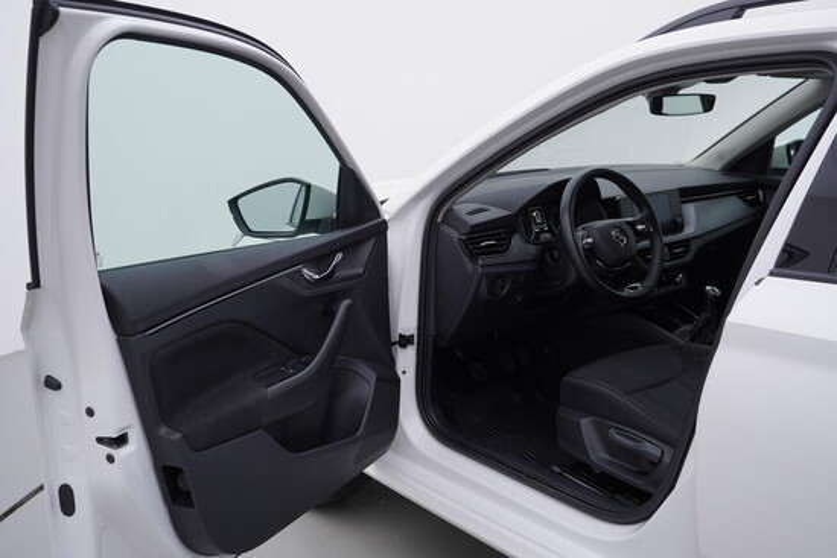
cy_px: 279
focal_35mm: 36
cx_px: 418
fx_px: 837
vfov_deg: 36.9
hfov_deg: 53.1
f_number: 4
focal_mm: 24
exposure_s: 1/80
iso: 125
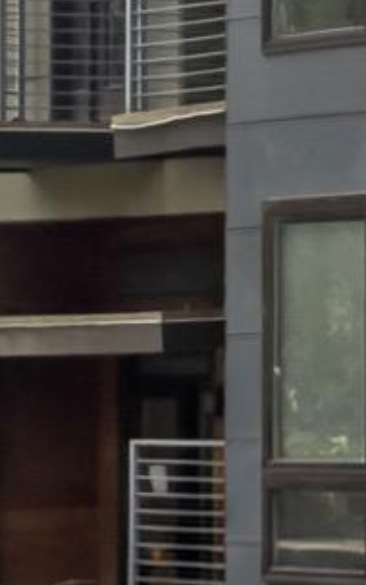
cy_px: -411
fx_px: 4900
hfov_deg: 4.3
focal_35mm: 307
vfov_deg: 6.7
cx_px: 212
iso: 64
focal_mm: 6.76
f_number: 1.8
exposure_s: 1/4400
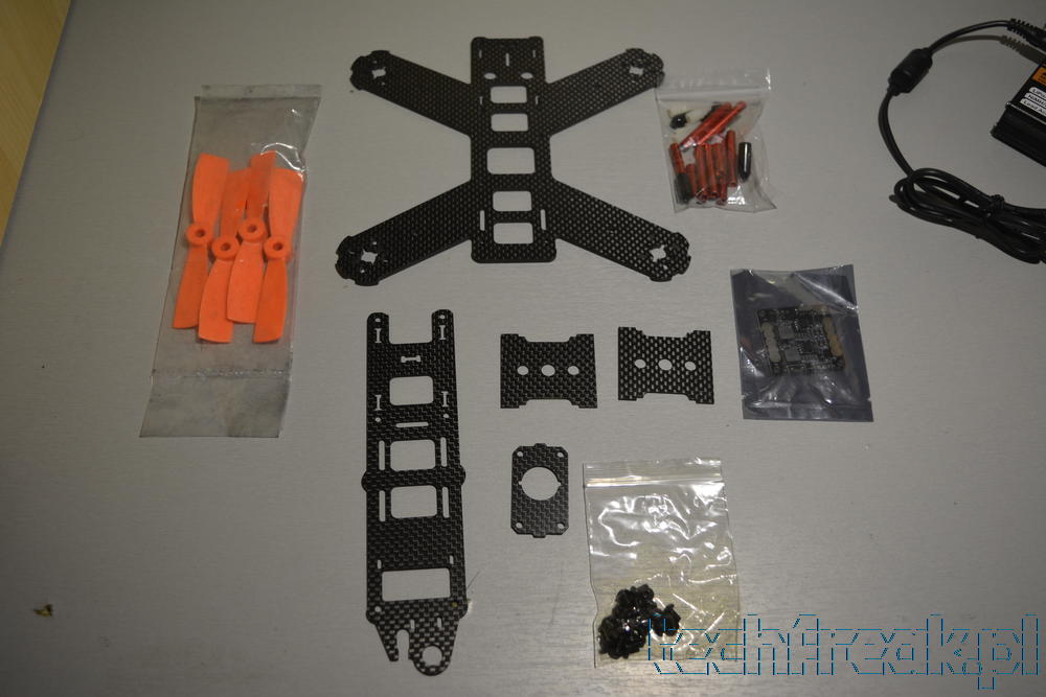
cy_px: 348
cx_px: 523
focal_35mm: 36
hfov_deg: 53.1
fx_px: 1046
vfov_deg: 36.9
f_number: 5
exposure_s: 1/100
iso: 400
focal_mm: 24
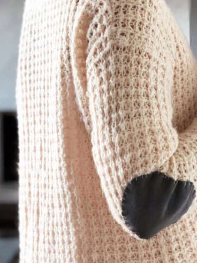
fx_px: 722
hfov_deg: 15.5
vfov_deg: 20.5
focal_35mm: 95
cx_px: 118
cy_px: 70
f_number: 2.4
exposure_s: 1/60
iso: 160
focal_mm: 6
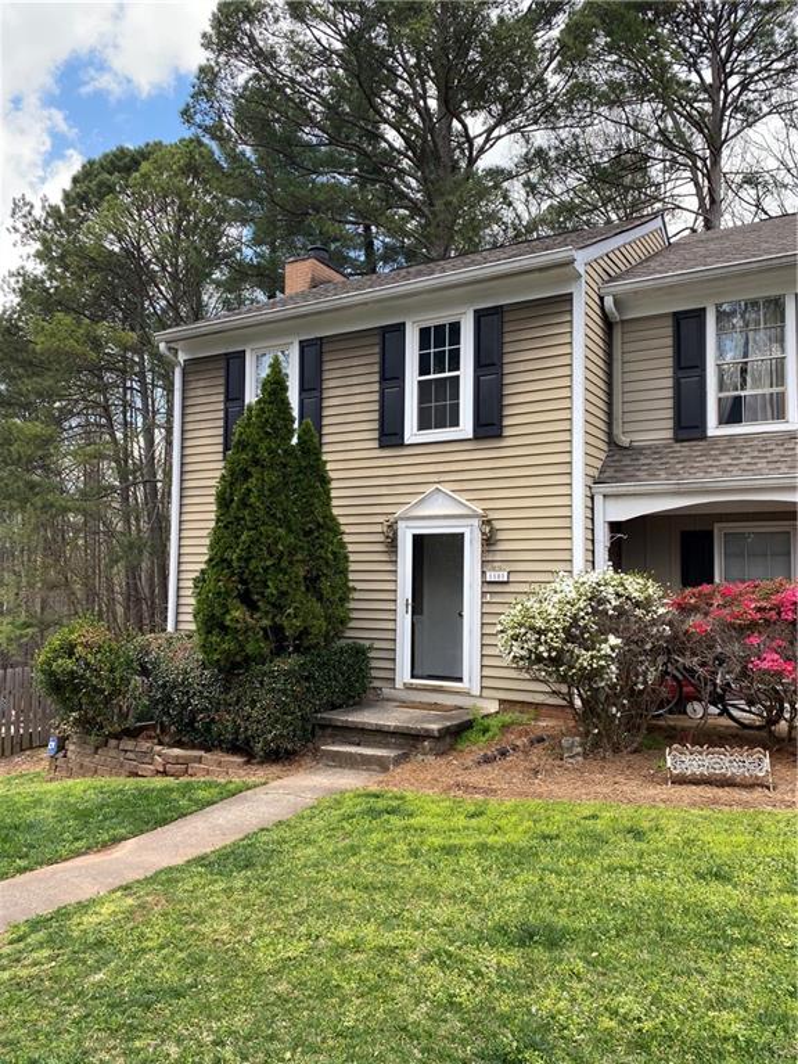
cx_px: 399
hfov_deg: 53.1
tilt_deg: +3.3
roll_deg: -0.8
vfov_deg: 67.3
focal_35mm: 26
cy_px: 532
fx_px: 799
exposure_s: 1/565
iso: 32
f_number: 1.8
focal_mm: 4.25
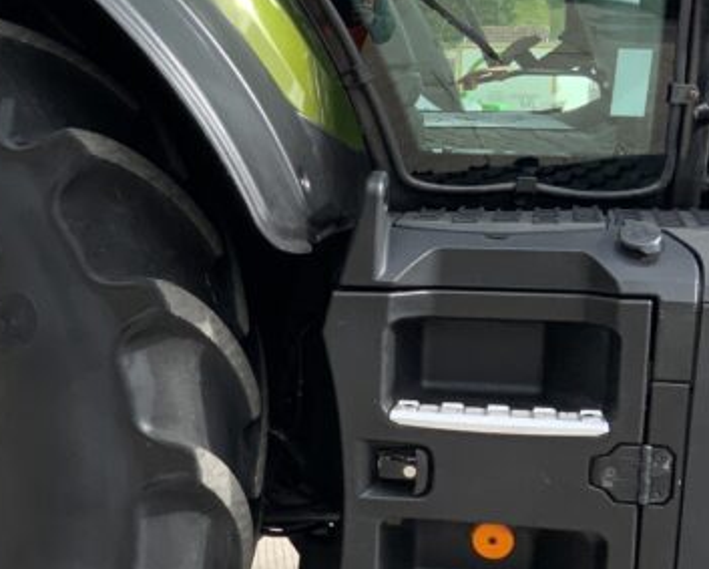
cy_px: 380
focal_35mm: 82
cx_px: -94
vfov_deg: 18.7
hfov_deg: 21.9
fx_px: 1722
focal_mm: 3
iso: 16
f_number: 1.8
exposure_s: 1/599
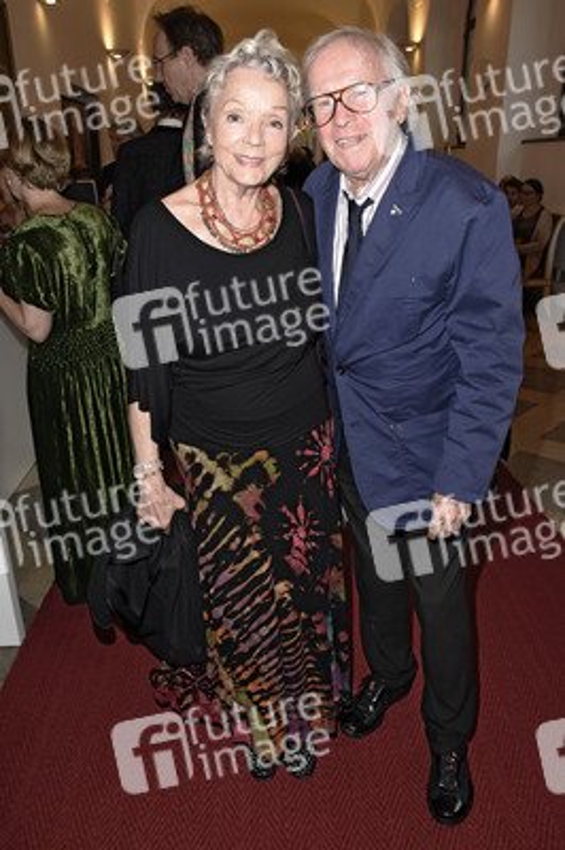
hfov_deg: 43.5
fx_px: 707
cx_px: 282
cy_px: 425
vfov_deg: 62.0
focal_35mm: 30
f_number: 6.3
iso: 1000
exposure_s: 1/160
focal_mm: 20
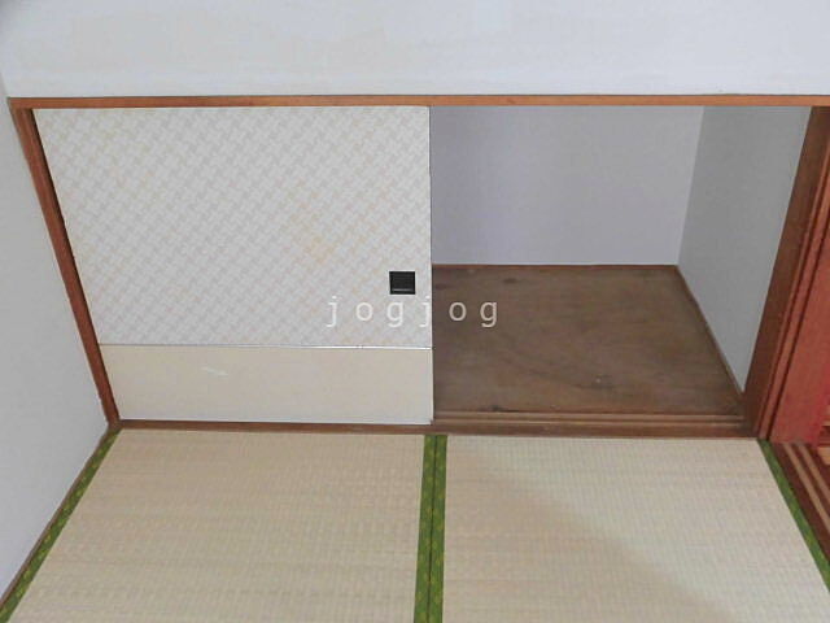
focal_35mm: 32
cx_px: 415
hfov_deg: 56.8
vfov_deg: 44.2
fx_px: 767
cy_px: 312
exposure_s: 1/40
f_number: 3.5
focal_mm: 5.81
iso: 250
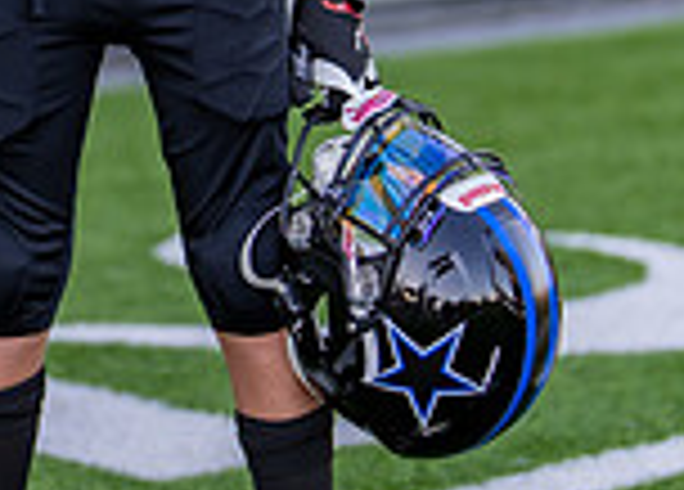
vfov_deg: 7.0
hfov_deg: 9.8
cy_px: -135
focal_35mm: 205
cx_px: 58
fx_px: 3988
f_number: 1.2
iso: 100
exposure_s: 1/640
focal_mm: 50
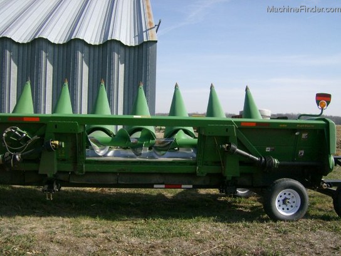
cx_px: 170
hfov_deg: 51.4
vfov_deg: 39.7
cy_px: 128
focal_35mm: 36
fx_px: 355
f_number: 4.7
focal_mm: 6
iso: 100
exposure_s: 1/622
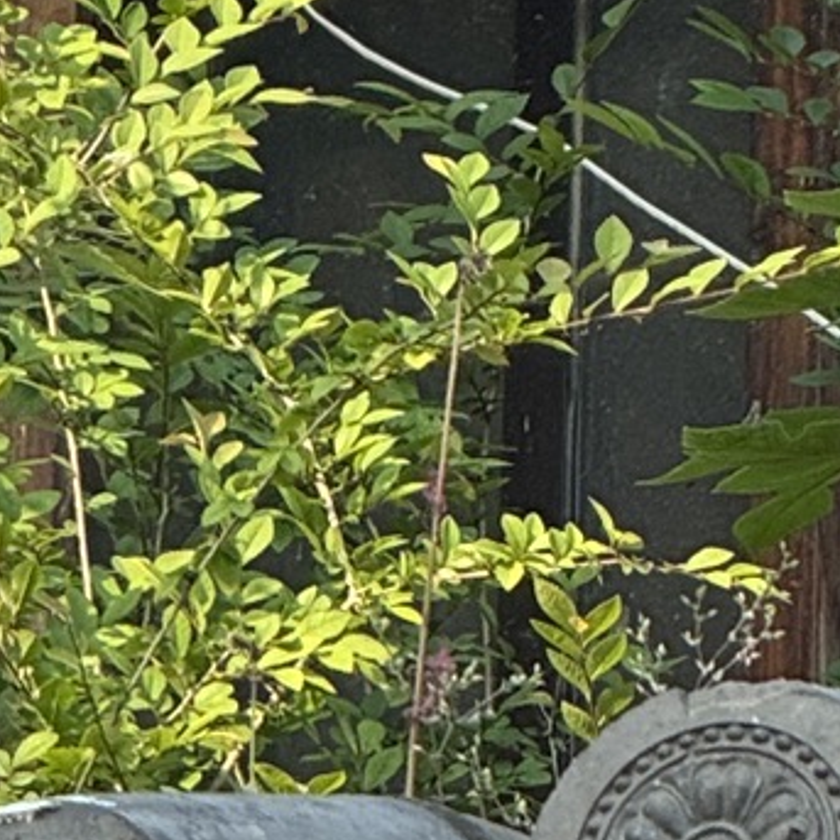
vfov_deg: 2.8
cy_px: -1281
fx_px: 16967
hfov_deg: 2.8
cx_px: 289
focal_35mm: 618
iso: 50
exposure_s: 1/461
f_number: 2.8
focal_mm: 15.66
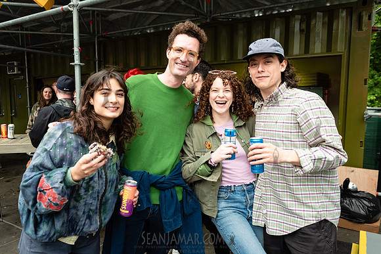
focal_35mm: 28
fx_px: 297
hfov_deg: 65.2
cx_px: 179
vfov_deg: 46.3
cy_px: 132
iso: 500
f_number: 4.5
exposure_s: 1/200
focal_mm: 26
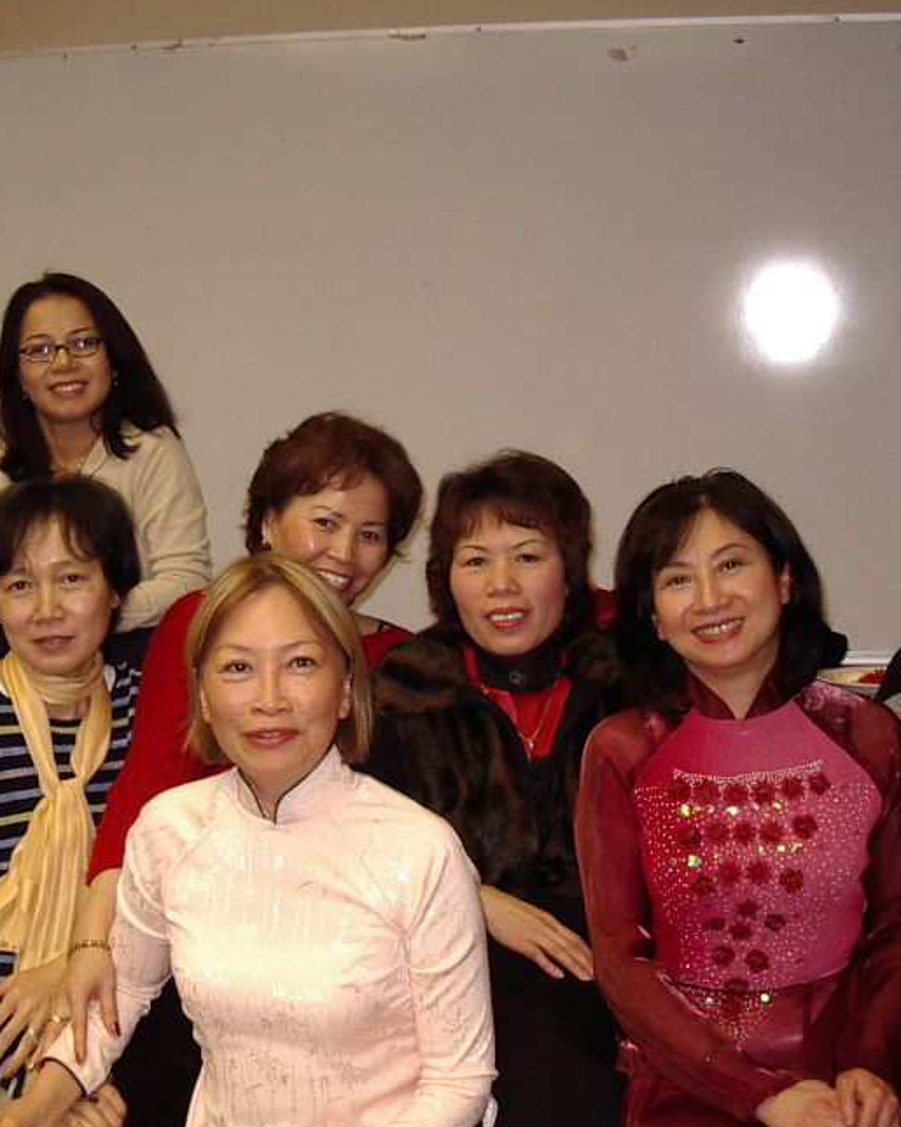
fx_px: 1967
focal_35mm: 59
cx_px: 439
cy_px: 604
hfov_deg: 25.8
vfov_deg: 32.0
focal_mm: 5.8
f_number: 2.6
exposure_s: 1/60
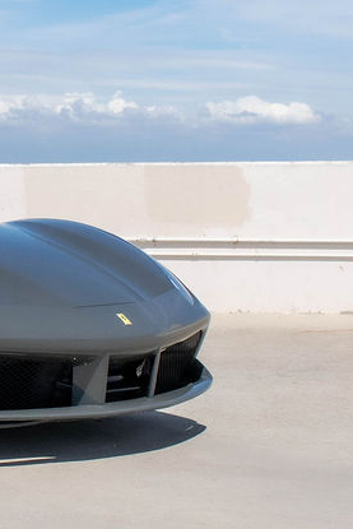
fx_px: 1793
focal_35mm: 122
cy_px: 122
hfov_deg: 10.7
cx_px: -243
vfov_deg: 16.7
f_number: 8
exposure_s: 1/2000
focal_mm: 22
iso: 360
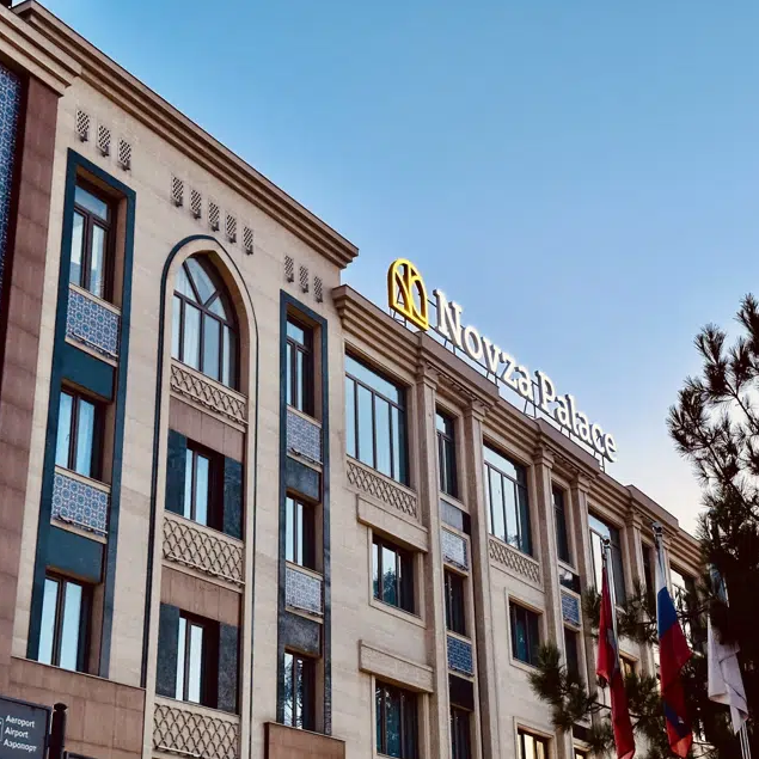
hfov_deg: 30.0
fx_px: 1414
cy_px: 381
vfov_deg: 30.0
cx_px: 460
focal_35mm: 57
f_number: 1.78
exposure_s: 1/33
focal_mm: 6.86
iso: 200
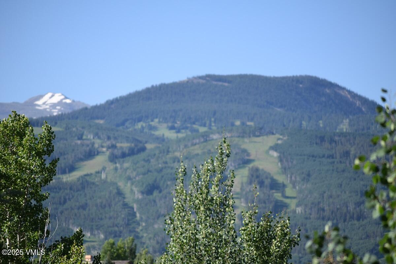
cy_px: 132
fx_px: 2475
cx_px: 198
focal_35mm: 225
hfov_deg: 9.1
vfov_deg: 6.1
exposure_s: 1/1600
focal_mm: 150
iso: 400
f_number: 5
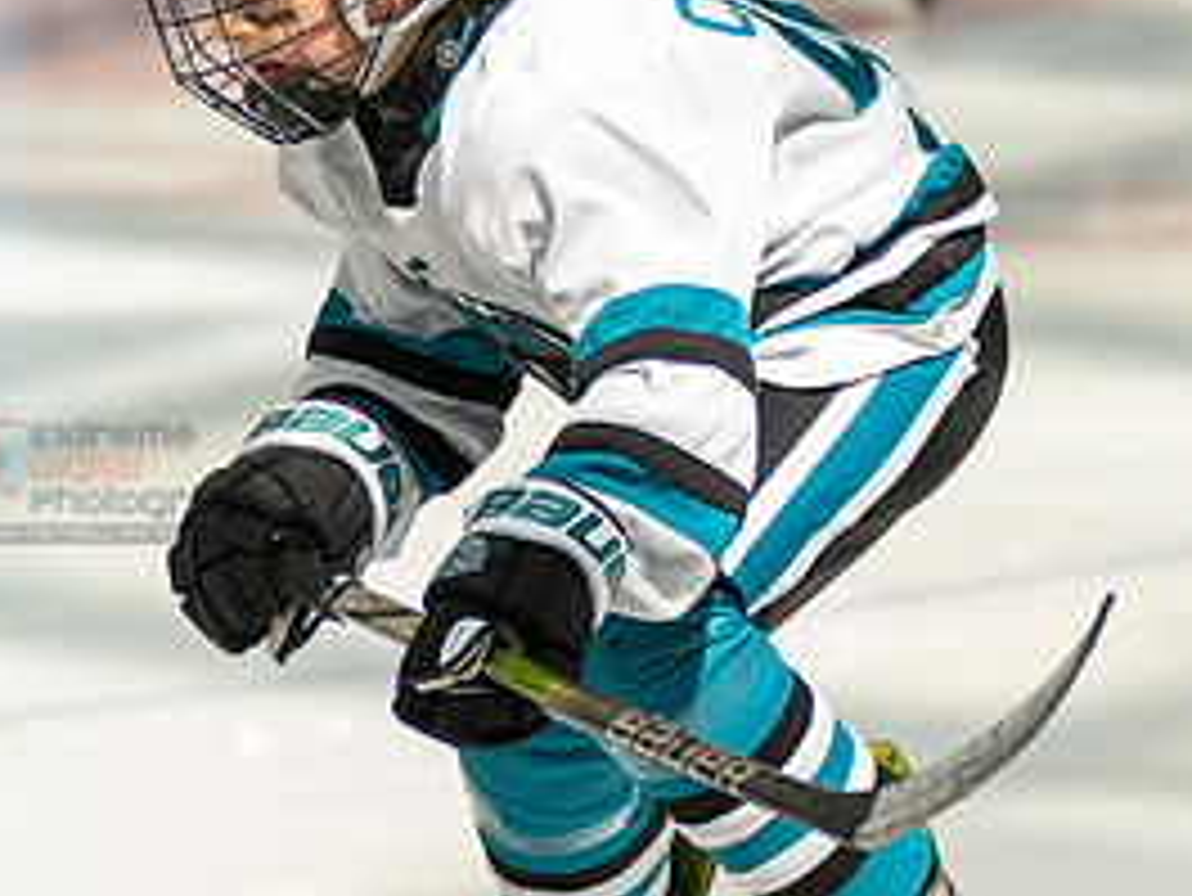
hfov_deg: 4.0
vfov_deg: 3.0
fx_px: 17053
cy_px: 475
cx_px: 549
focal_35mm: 495
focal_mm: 176
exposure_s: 1/5000
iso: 1600
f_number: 3.2
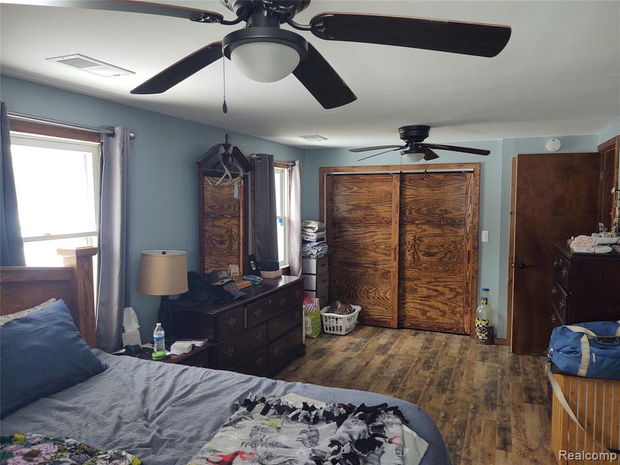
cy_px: 232
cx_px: 310
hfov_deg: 65.3
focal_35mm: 27
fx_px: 484
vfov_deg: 51.4
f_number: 1.7
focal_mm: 4.75
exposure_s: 1/60
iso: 185
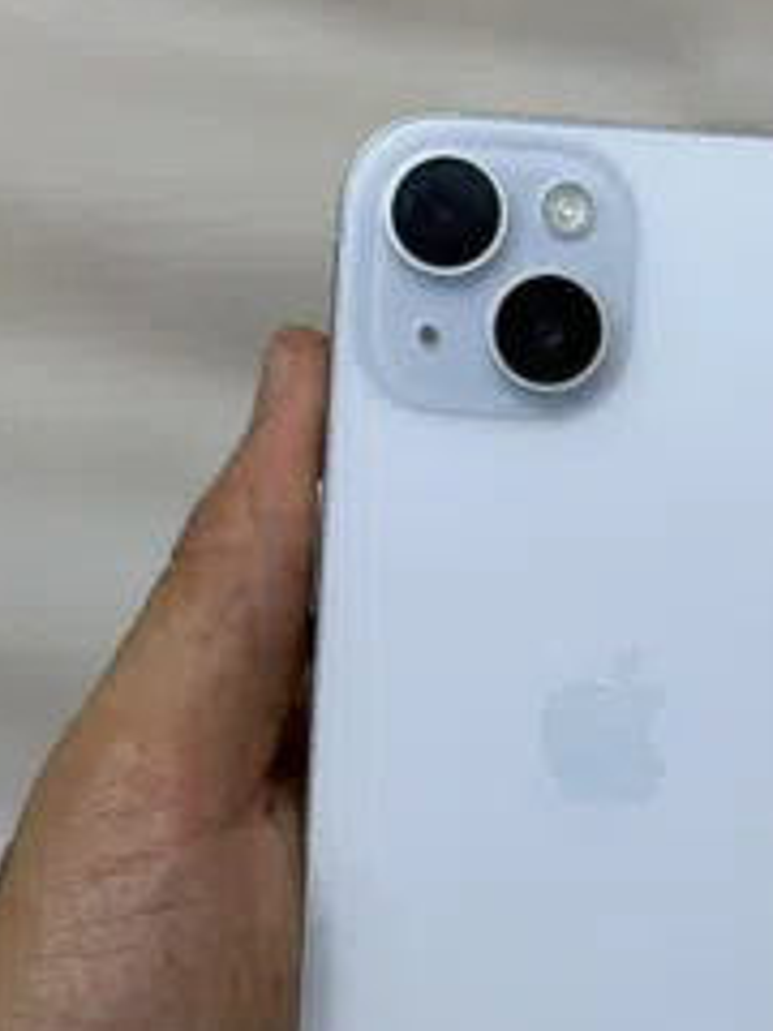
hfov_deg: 18.4
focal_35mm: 80
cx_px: 485
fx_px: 2382
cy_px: 606
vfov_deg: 24.4
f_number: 1.78
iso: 50
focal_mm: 6.76
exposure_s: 1/184
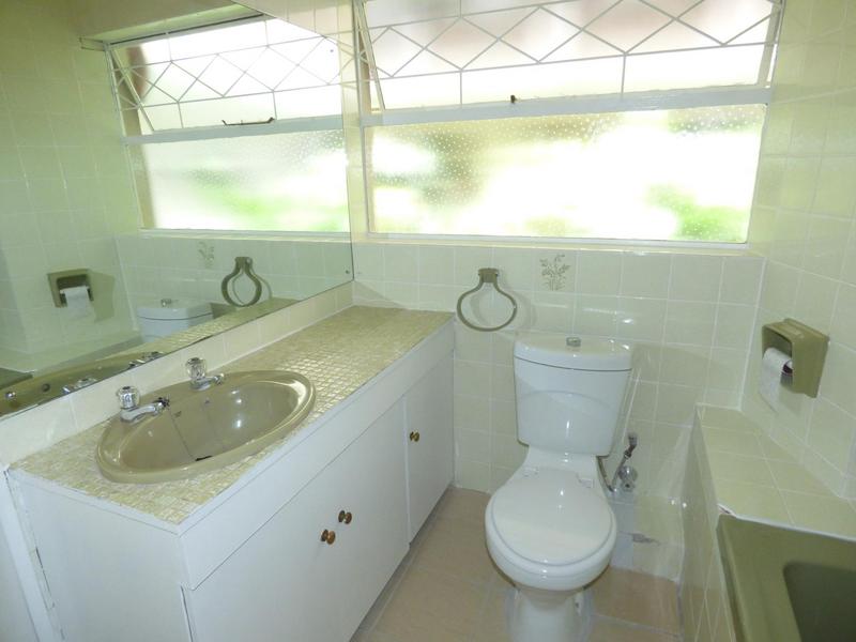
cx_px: 428
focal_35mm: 20
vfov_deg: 66.0
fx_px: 495
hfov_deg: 81.7
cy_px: 321
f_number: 4.5
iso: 400
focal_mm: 3.58
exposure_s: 1/80
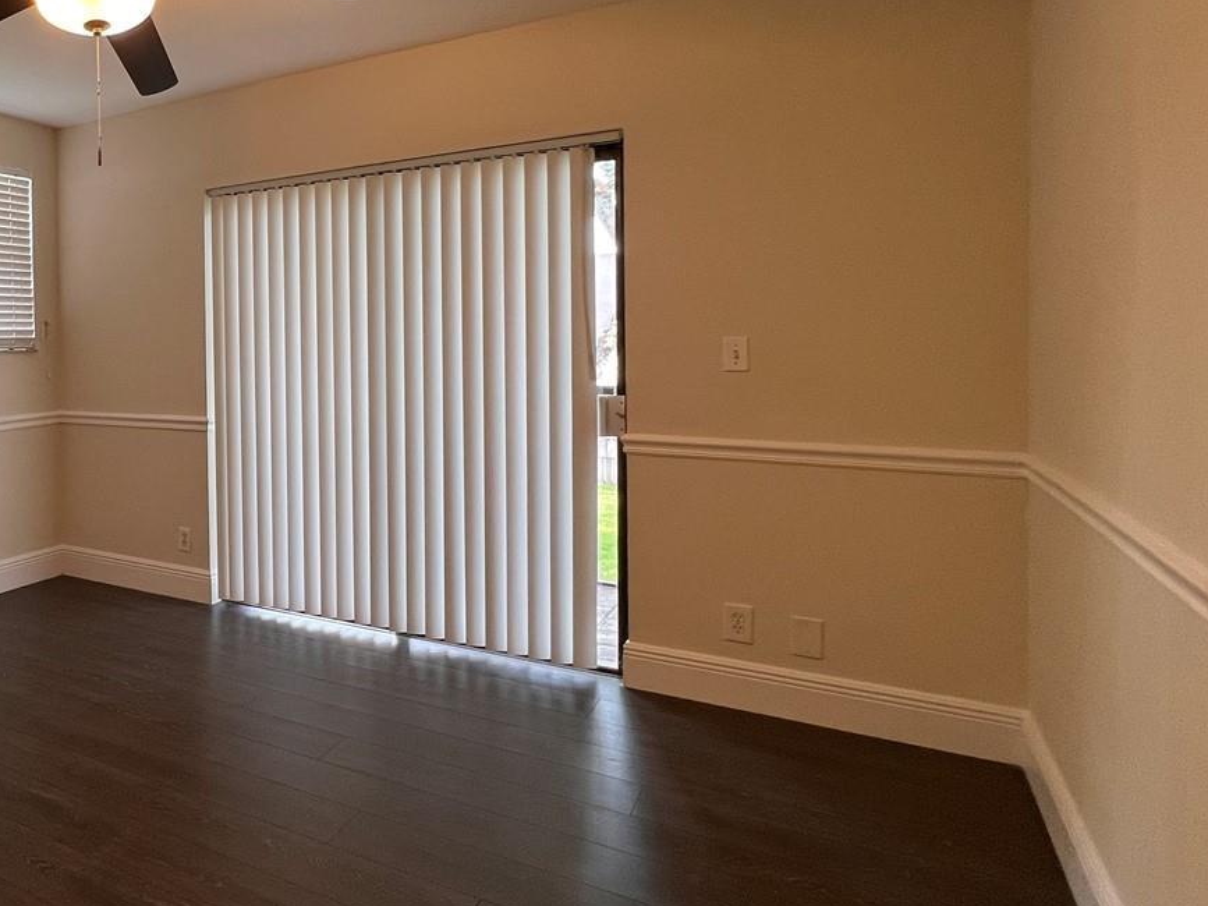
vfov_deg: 56.4
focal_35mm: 24
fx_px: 837
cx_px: 150
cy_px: 367
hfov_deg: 61.8
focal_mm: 1.57
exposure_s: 1/120
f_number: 1.8
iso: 200
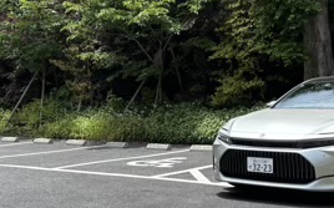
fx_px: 655
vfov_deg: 18.0
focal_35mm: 72
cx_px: 136
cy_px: 135
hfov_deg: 28.6
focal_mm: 5.96
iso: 50
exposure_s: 1/1912
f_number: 1.6
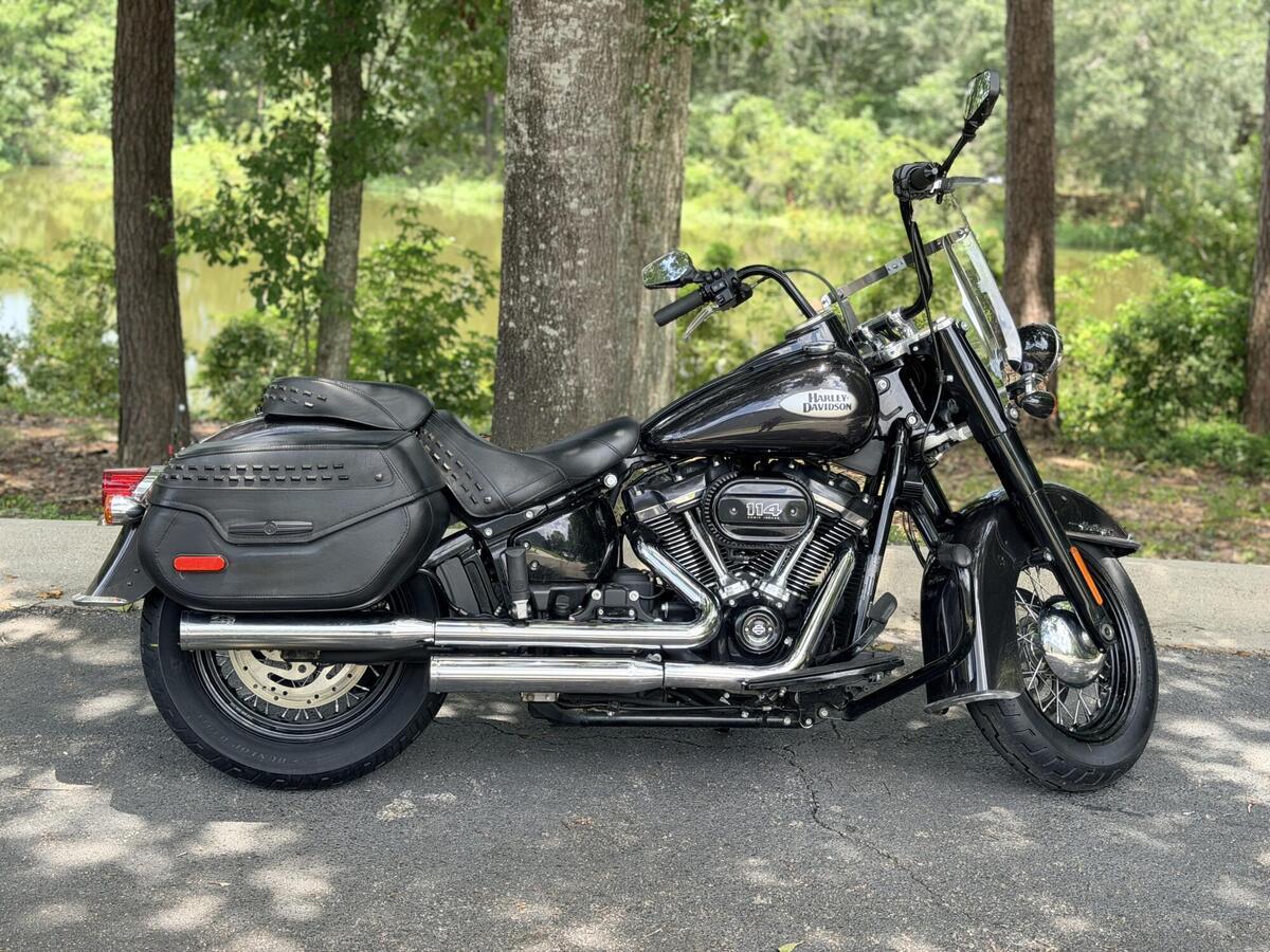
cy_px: 476
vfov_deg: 30.3
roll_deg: -3.4
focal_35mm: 48
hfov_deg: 39.7
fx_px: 1761
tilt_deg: -11.8
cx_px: 635
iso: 80
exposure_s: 1/455
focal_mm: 6.76
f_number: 1.78
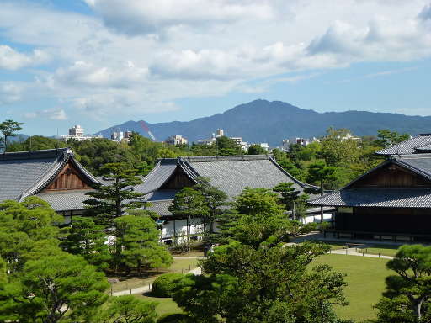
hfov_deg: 33.8
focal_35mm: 57
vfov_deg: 25.7
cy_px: 162
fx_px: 710
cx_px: 216
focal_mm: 10.1
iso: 160
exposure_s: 1/800
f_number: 4.4
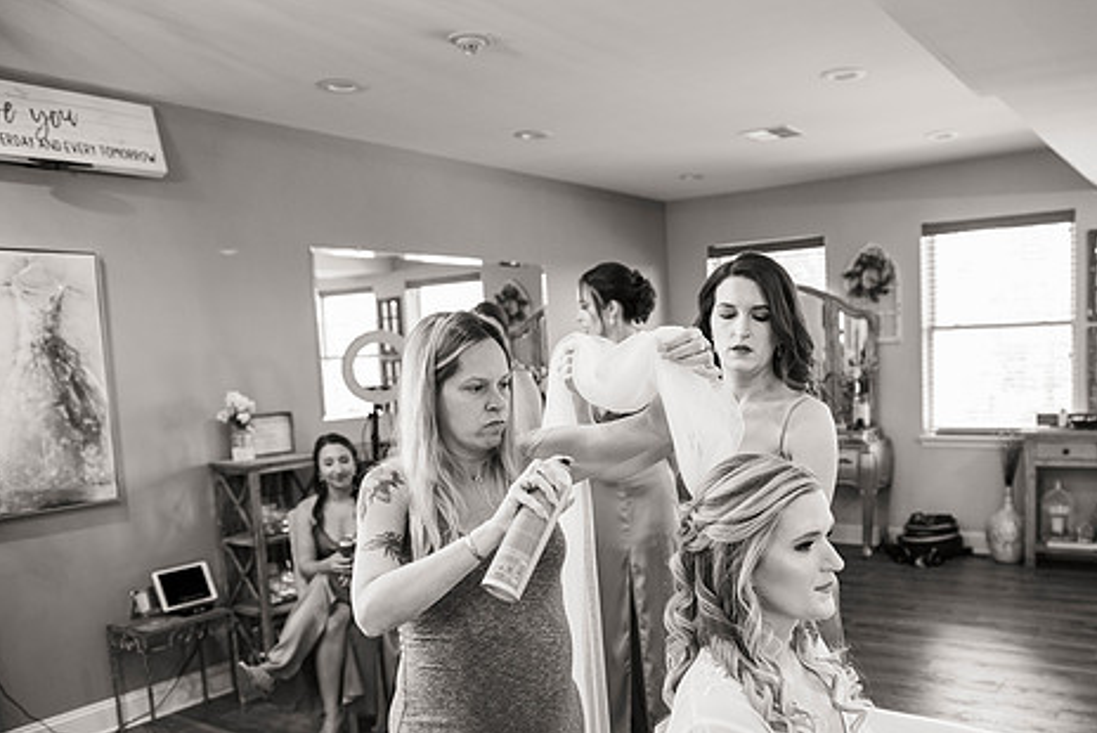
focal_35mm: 30
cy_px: 453
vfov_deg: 43.4
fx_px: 915
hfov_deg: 61.4
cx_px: 660
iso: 1000
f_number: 3.2
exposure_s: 1/125
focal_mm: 24
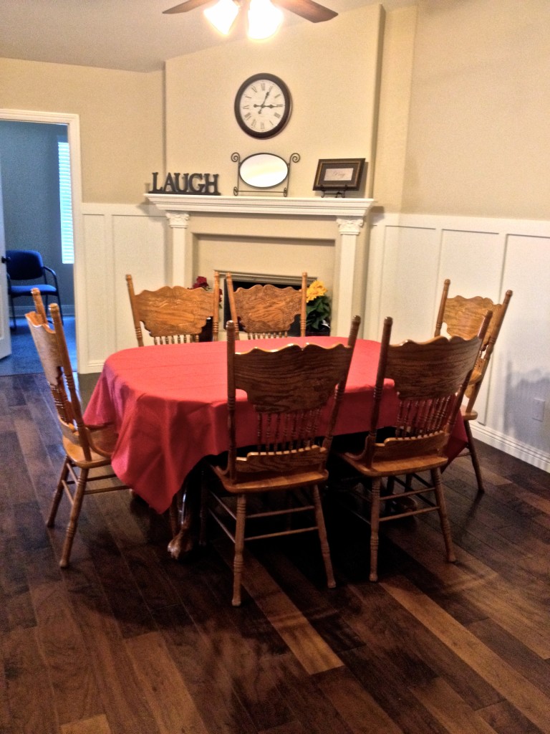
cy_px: 367
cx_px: 275
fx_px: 741
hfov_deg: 40.7
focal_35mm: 35
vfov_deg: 52.6
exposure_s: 1/17
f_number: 2.4
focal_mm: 4.28
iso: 400
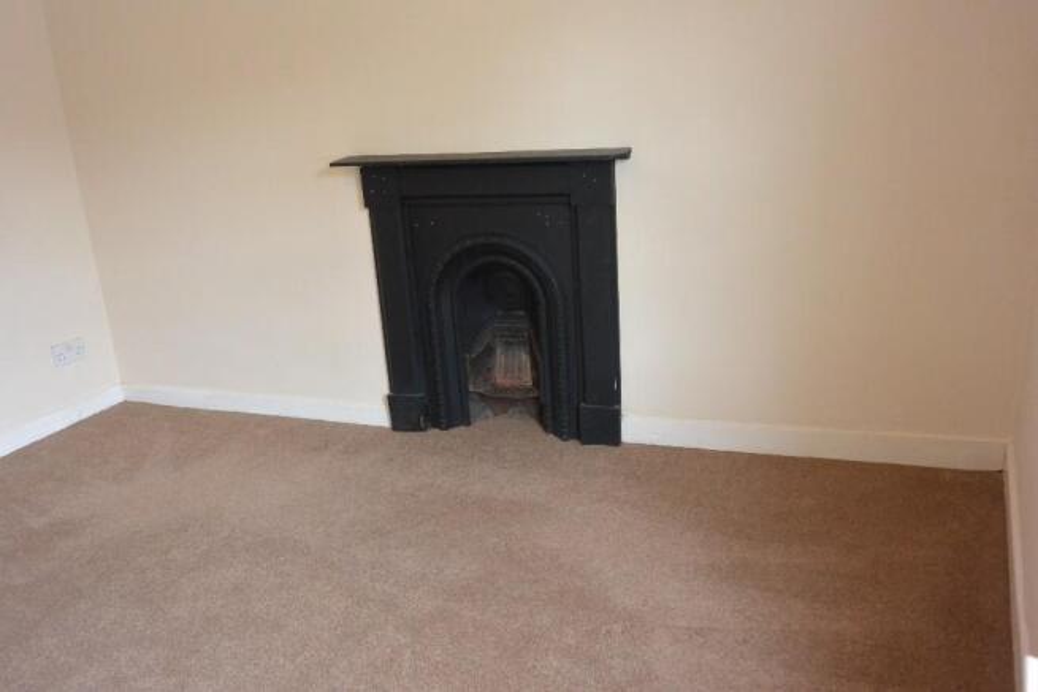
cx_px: 519
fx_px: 836
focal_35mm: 29
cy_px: 346
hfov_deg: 63.6
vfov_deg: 45.0
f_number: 3.5
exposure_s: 1/30
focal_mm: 11
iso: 800
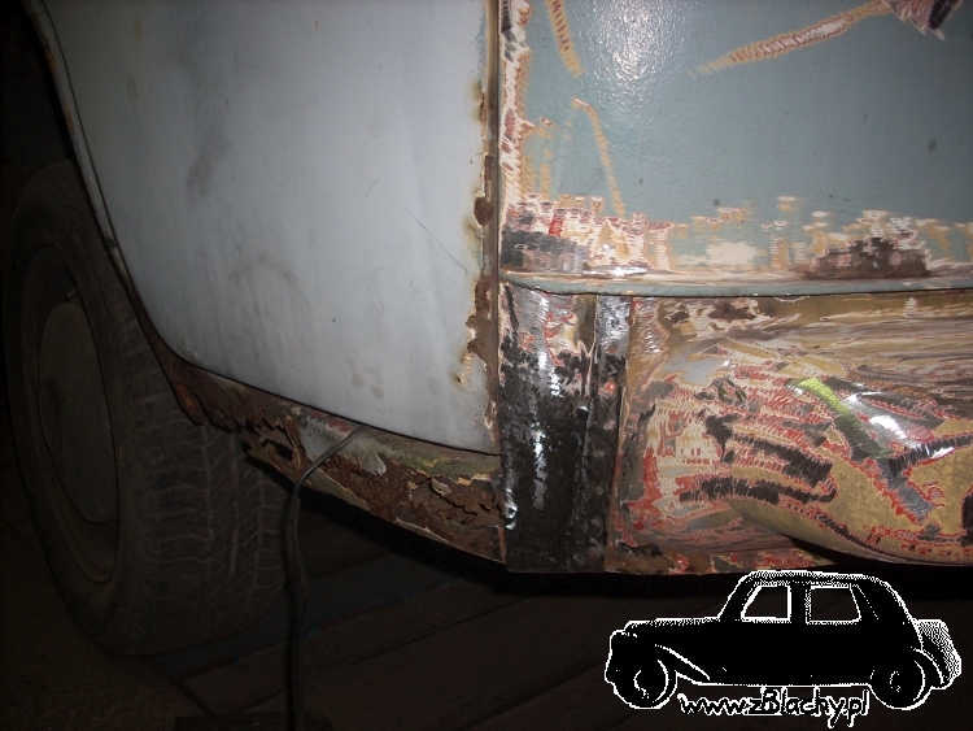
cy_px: 366
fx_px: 1040
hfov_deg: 50.1
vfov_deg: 38.7
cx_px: 486
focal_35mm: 37
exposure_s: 1/60
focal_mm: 6.2
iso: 64
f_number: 2.8
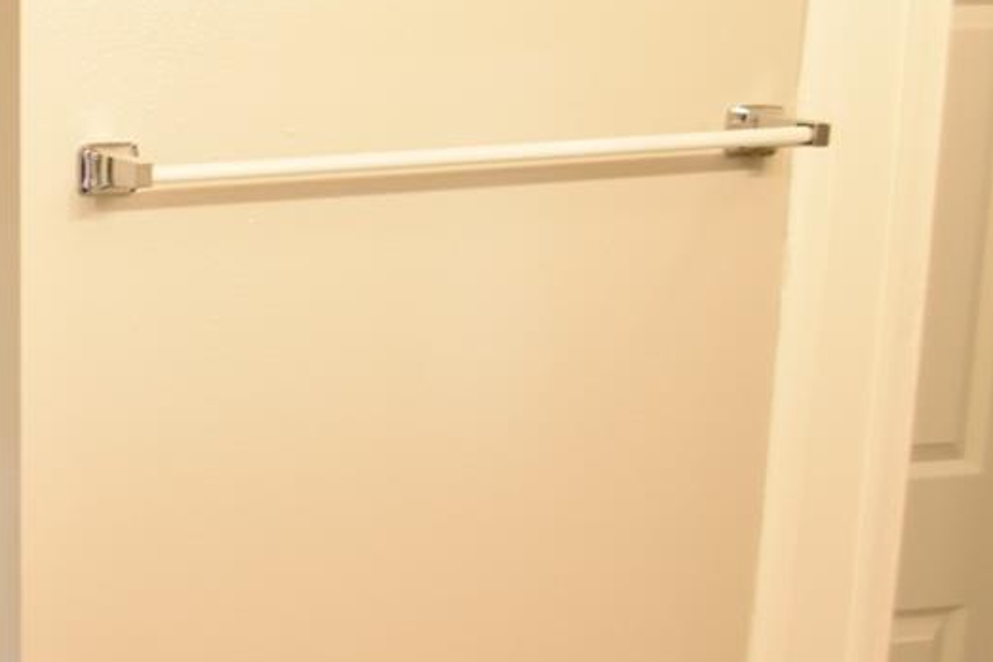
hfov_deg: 32.9
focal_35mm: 46
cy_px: 264
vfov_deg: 29.2
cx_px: -268
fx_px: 1269
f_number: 3.5
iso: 800
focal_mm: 10
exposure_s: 1/30
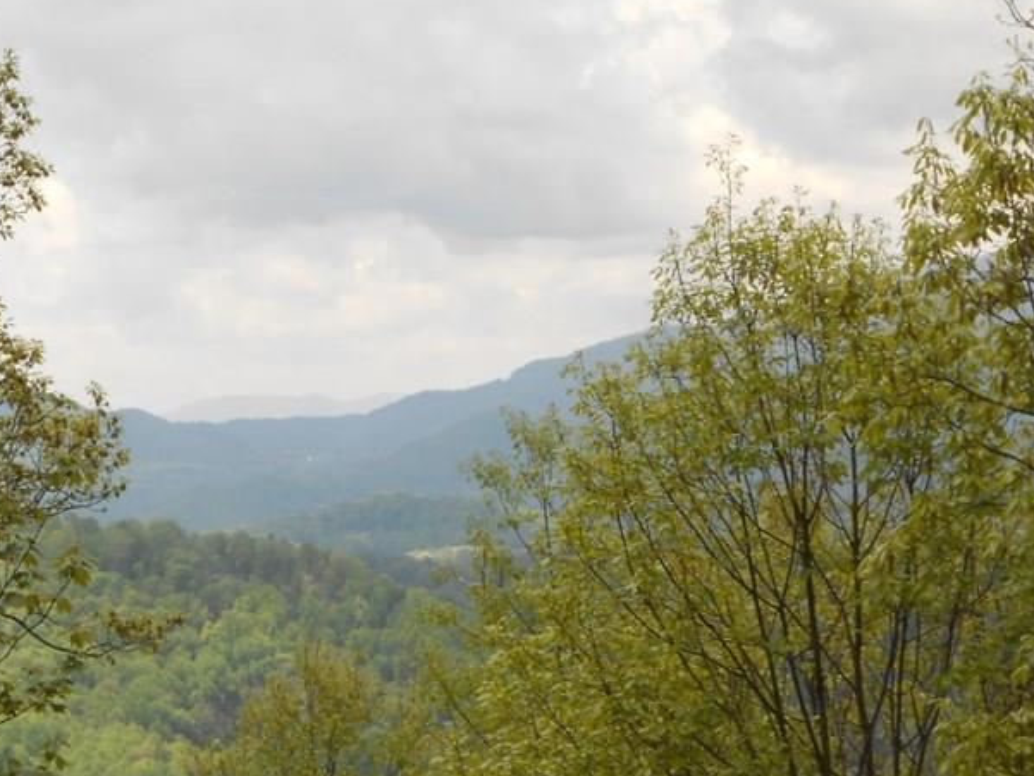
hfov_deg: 14.2
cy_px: 585
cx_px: 208
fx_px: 4123
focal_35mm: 138
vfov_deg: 10.7
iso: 80
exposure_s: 1/160
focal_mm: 14.5
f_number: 6.6
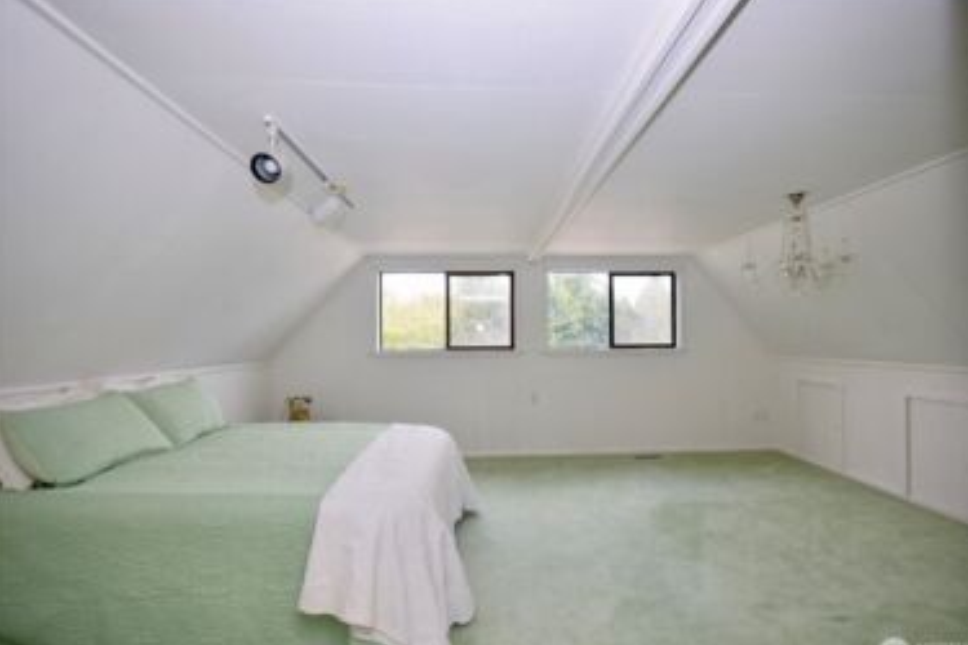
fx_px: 430
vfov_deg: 73.7
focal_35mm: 16
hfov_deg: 96.6
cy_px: 332
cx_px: 511
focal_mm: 10
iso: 400
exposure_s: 1/160
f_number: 6.3
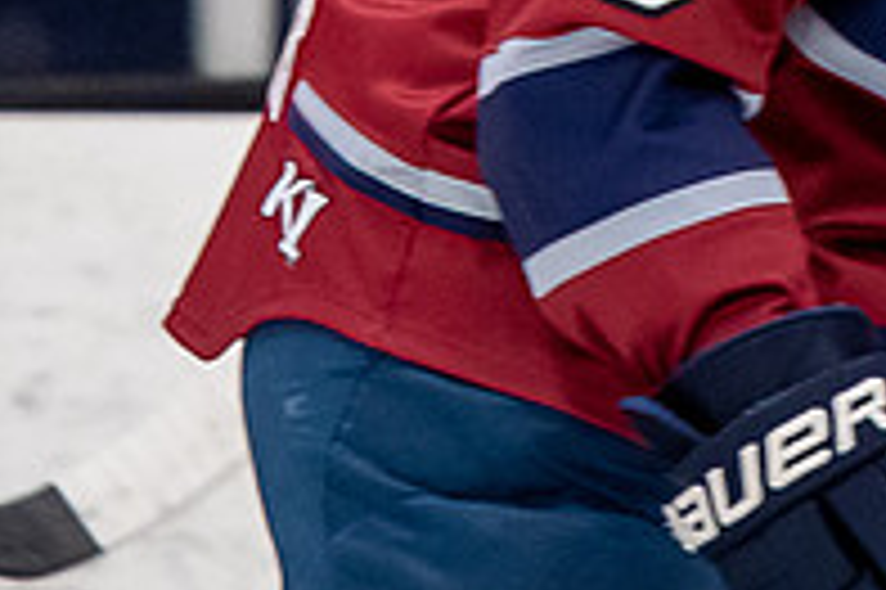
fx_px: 41360
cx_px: 813
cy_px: -683
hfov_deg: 1.2
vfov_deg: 0.8
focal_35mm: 1682
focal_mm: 200
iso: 800
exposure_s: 1/500
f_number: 3.2
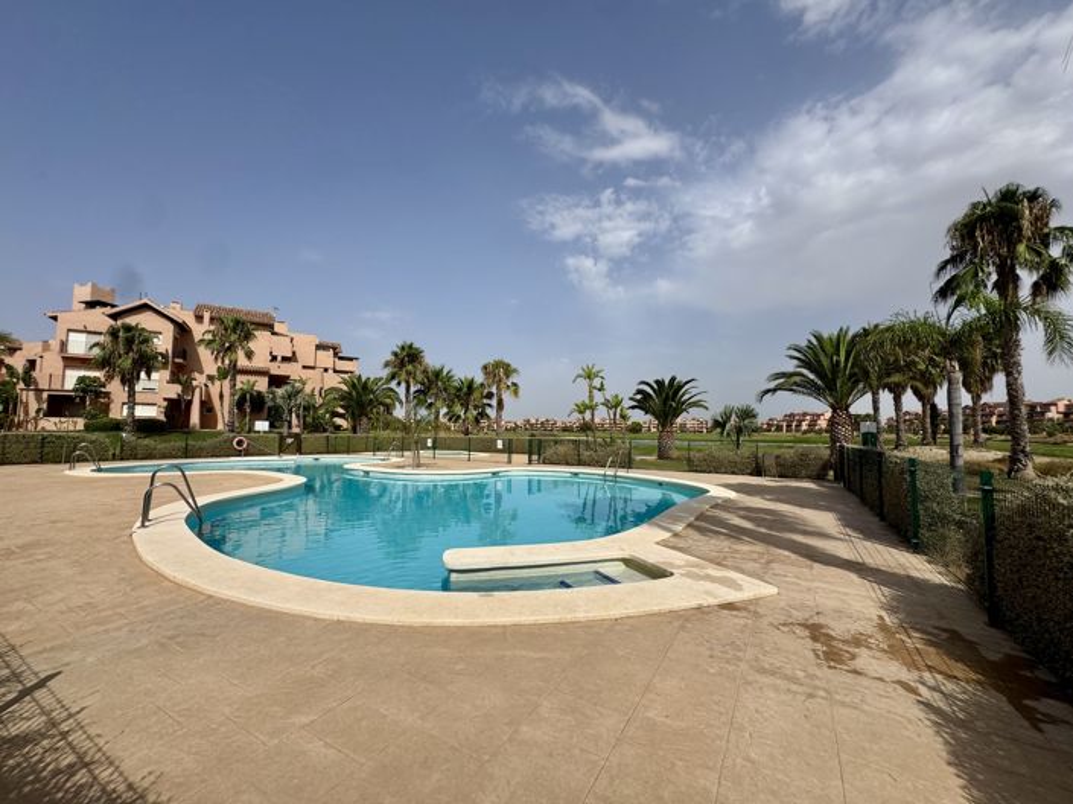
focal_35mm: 14
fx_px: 434
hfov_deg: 102.1
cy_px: 402
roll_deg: -0.6
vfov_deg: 85.6
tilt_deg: +3.8
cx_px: 536
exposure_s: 1/3906
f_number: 2.2
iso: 40
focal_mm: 2.22
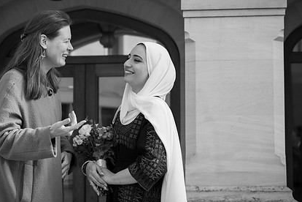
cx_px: 127
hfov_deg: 24.2
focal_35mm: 84
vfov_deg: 16.3
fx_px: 705
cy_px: 94
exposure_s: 1/2000
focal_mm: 40
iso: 200
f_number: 2.8
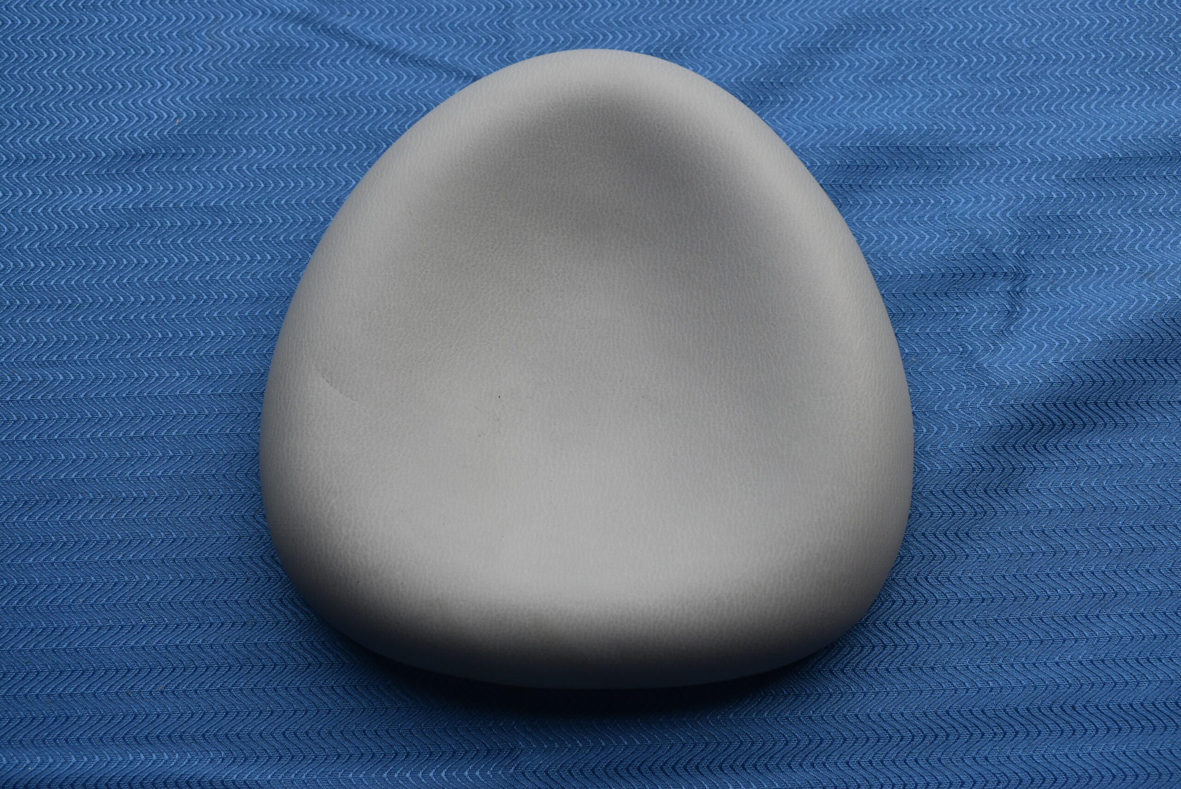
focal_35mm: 44
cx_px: 590
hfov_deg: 44.9
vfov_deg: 30.9
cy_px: 394
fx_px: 1428
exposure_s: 1/250
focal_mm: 29
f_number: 7.1
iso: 200
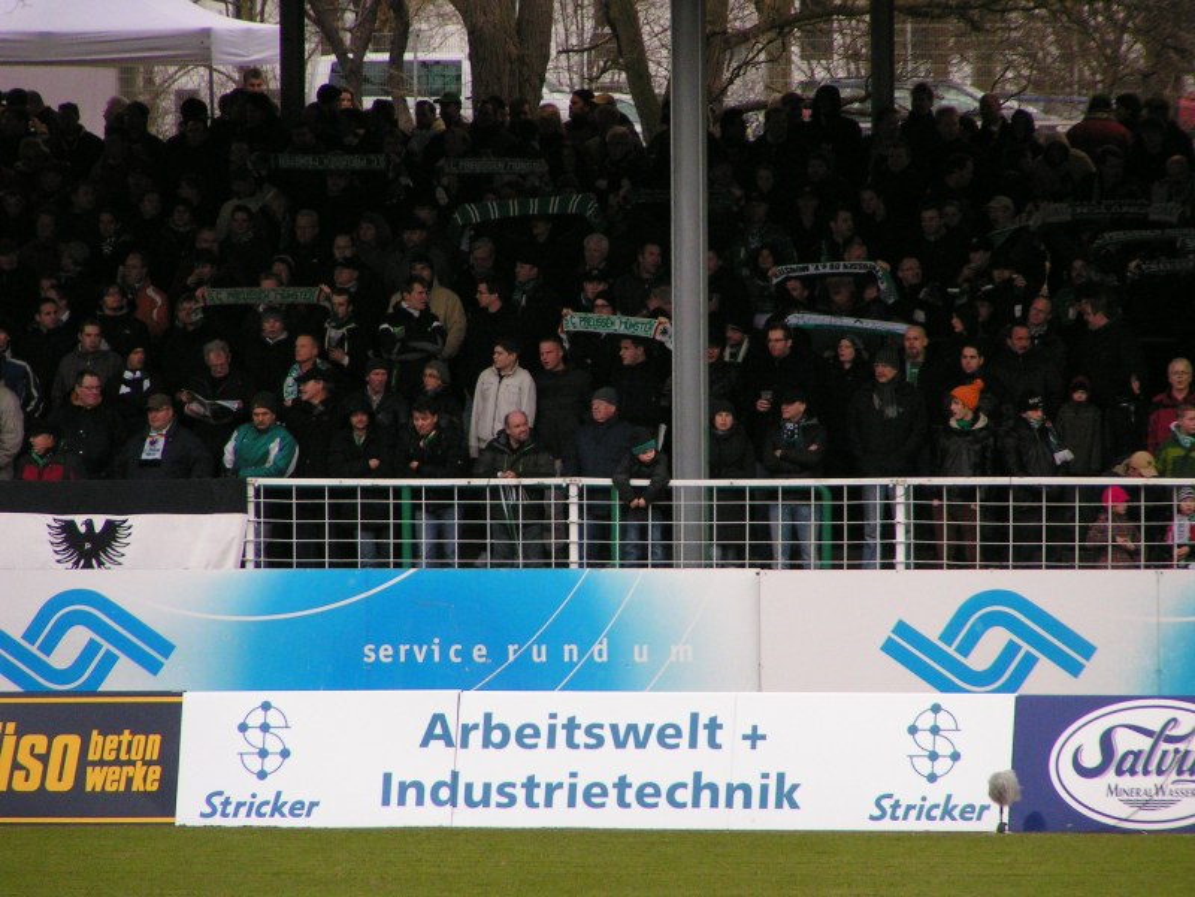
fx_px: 13118
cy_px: 448
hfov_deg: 5.2
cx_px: 598
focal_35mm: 380
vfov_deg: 3.9
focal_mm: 58
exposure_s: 1/160
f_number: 3.5
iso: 200
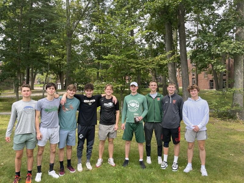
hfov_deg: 67.3
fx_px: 183
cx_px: 122
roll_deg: -0.9
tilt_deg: +1.1
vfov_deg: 53.1
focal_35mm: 26
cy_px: 92
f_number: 1.6
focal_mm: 5.1
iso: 32
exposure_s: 1/572
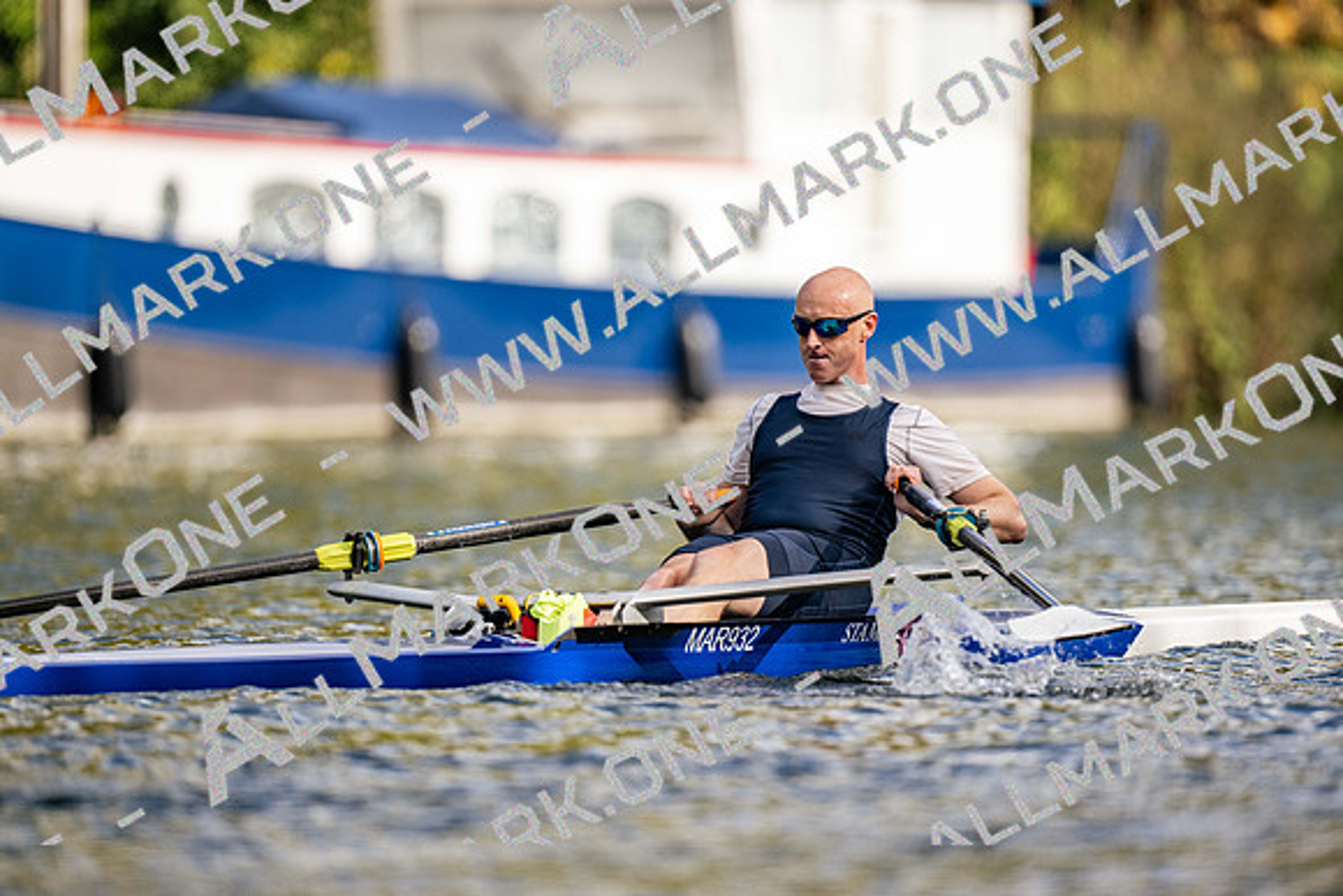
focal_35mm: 600
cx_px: 672
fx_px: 22399
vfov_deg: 2.3
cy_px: 448
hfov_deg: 3.4
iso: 160
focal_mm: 600
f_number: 4
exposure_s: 1/2500
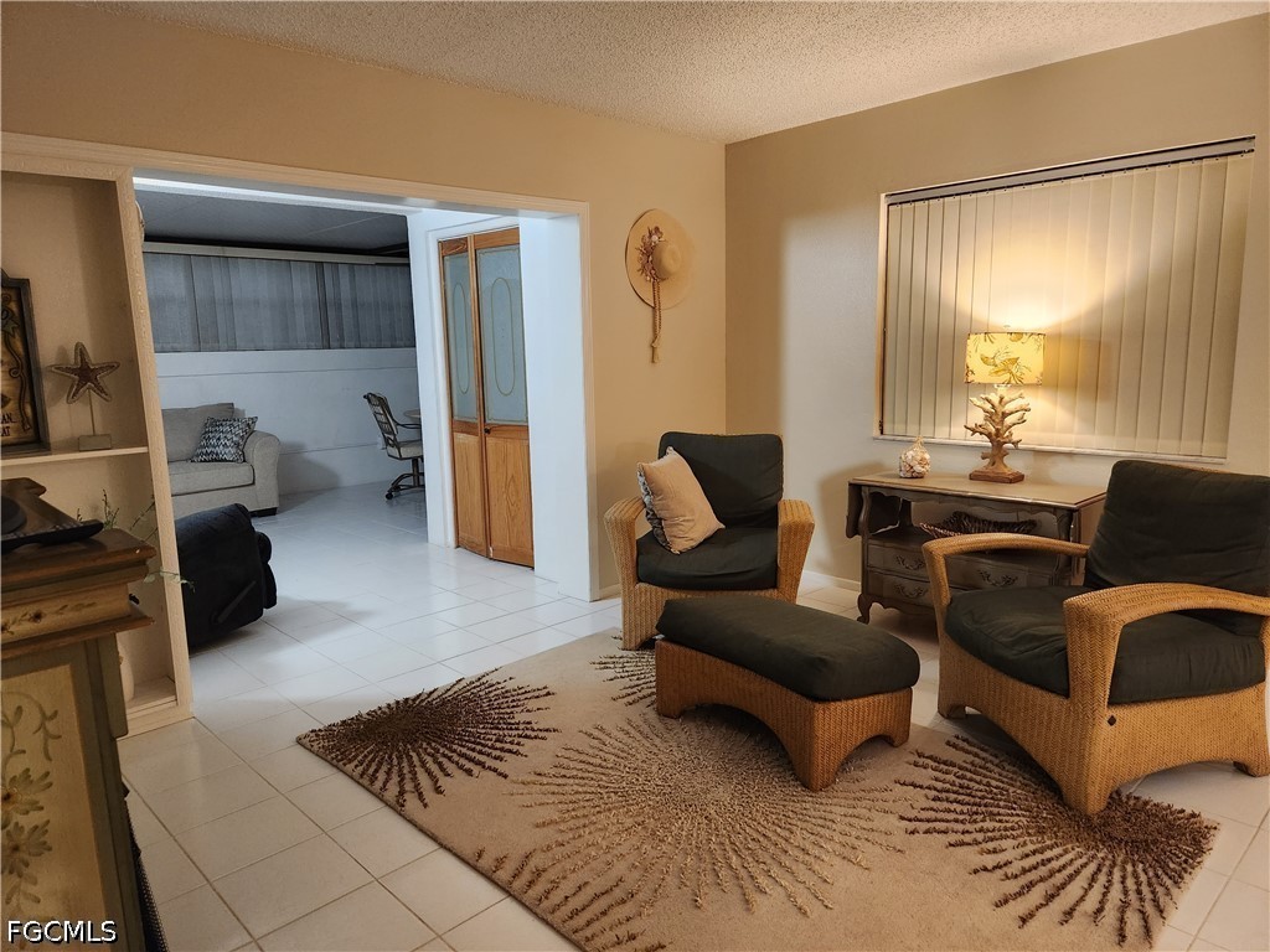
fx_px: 844
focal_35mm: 23
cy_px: 476
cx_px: 635
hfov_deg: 73.9
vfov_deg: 58.9
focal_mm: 5.4
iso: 800
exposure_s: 1/120
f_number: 1.8
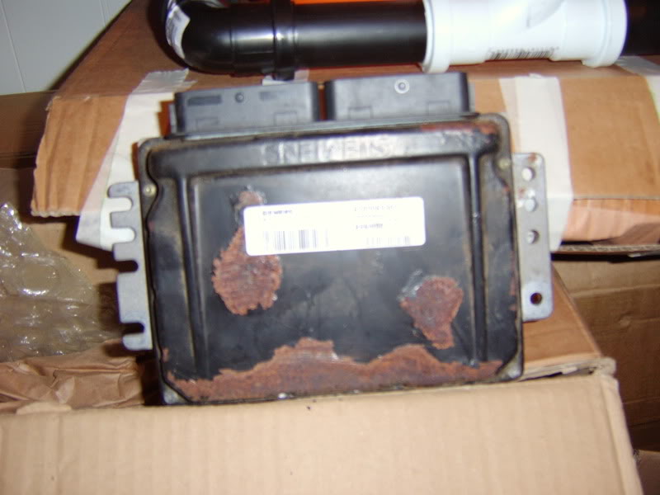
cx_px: 330
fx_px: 591
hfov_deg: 58.4
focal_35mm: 31
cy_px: 248
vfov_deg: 45.4
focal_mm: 8.13
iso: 141
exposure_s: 1/30
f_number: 2.7
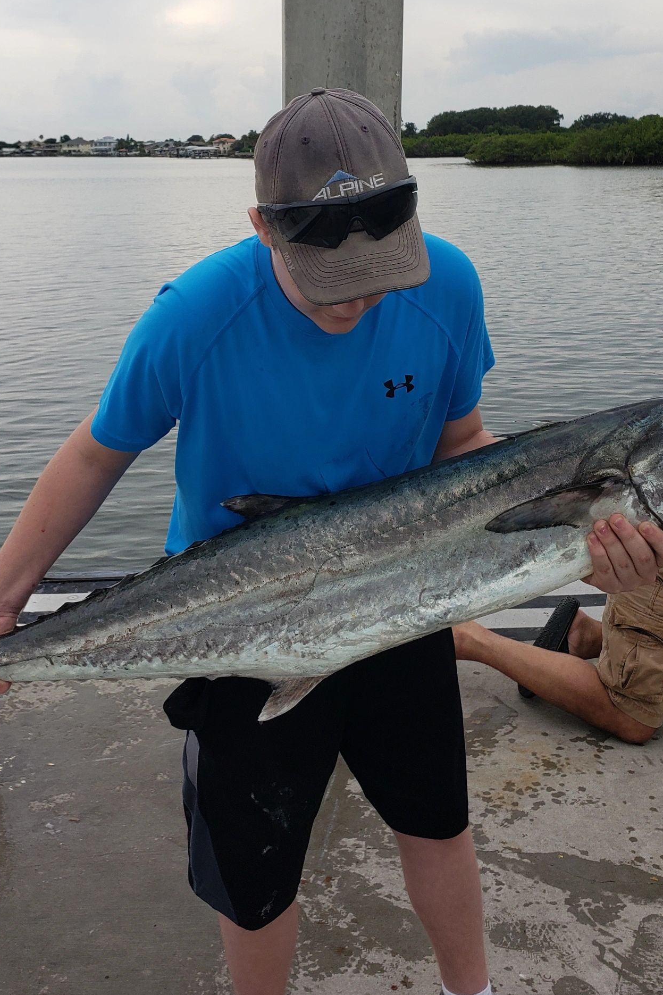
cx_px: 299
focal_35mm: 37
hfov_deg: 35.9
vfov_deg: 51.0
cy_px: 335
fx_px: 1022
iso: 50
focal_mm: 4.3
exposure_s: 1/834
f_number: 2.4
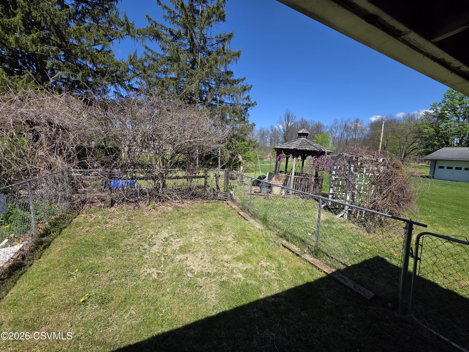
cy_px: 176
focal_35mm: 13
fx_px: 176
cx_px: 234
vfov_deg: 89.9
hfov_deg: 106.2
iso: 40
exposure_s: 1/1785
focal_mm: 2.2
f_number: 1.9
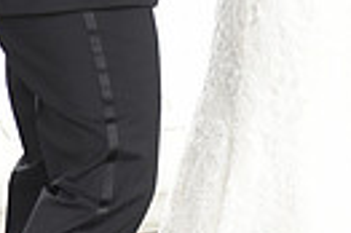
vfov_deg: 6.0
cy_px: -218
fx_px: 2162
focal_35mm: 222
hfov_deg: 9.2
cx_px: 394
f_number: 5
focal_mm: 50
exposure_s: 1/250
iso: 1000
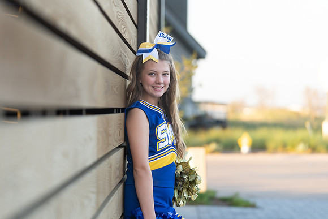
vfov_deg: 13.0
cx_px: 164
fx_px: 958
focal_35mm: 105
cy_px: 110
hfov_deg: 19.4
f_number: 2.8
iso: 250
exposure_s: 1/320
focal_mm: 103
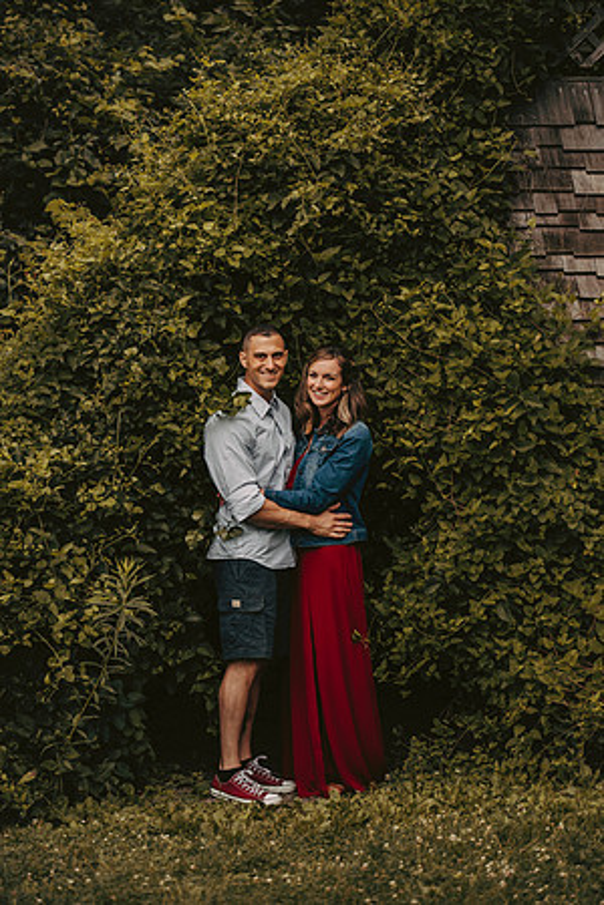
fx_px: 2642
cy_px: 452
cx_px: 302
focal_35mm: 105
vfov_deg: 19.5
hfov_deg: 13.0
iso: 640
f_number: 2.8
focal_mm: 105
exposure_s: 1/2000
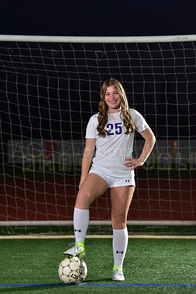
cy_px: 147
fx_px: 1020
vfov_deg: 16.4
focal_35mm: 125
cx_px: 98
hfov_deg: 11.0
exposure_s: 1/200
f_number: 5
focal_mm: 125
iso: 1000
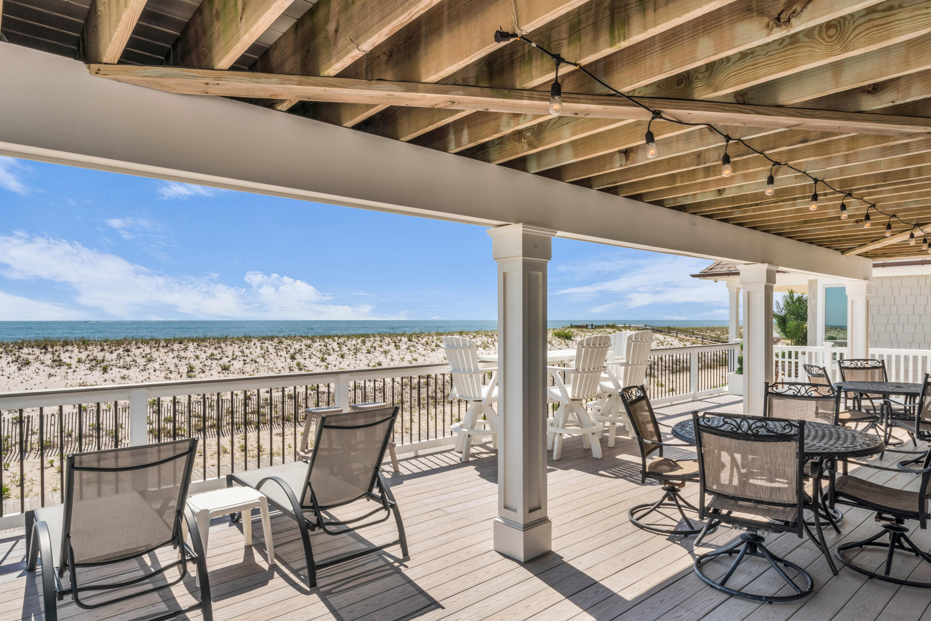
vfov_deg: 58.5
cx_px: 497
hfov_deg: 79.9
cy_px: 326
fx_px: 555
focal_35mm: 21
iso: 100
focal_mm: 19.4
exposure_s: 1/40
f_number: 22
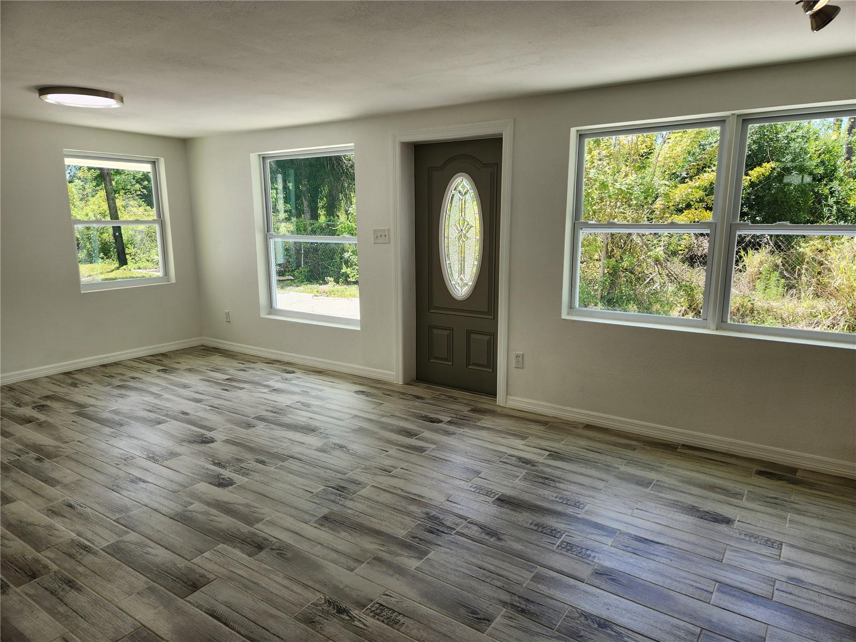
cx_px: 428
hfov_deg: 73.9
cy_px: 321
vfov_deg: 58.9
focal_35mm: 23
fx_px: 569
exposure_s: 1/218
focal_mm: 5.4
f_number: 1.8
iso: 20
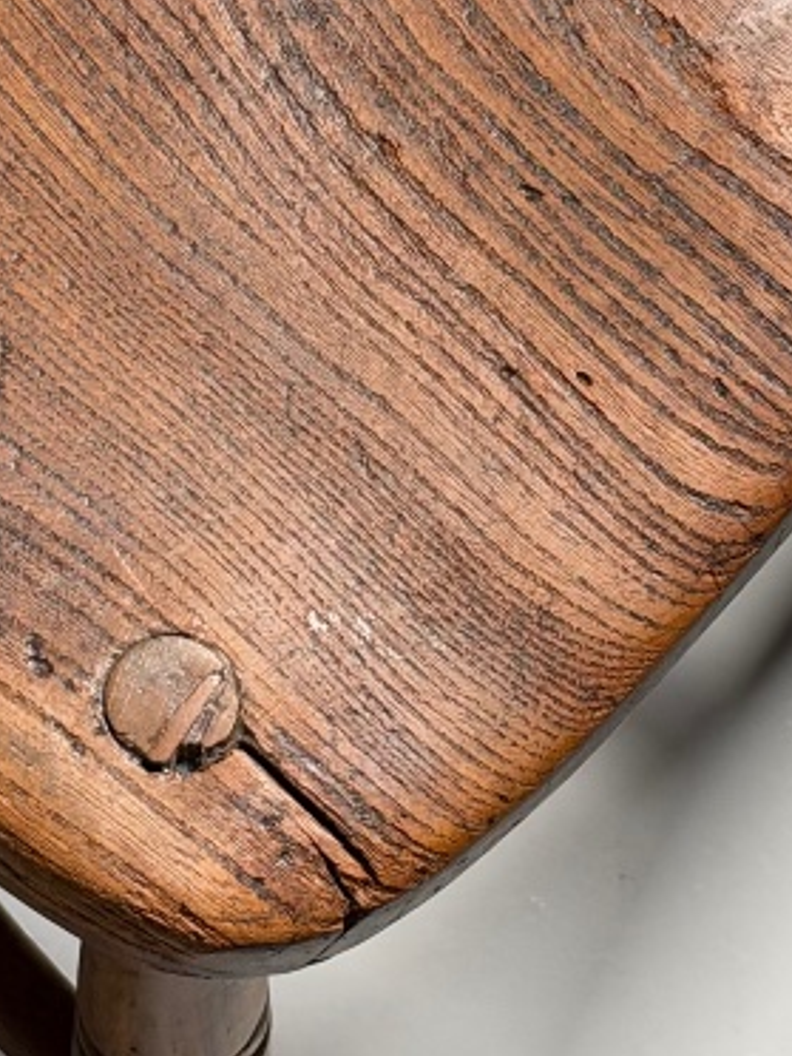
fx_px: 4728
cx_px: 287
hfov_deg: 9.6
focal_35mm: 155
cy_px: 131
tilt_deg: -67.6
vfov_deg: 12.7
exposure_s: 1/54
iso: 160
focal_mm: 6.93
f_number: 1.8
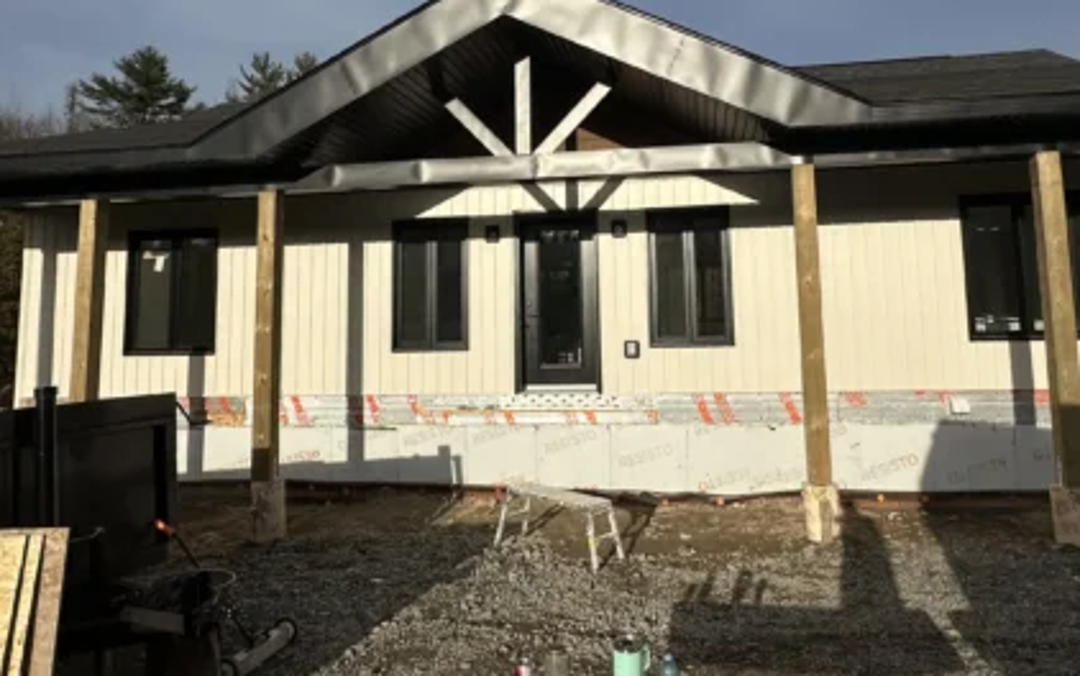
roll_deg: +2.5
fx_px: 795
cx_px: 591
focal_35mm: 27
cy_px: 225
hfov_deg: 68.2
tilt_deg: +6.4
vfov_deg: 45.4
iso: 50
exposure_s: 1/6135
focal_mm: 2.22
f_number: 2.2
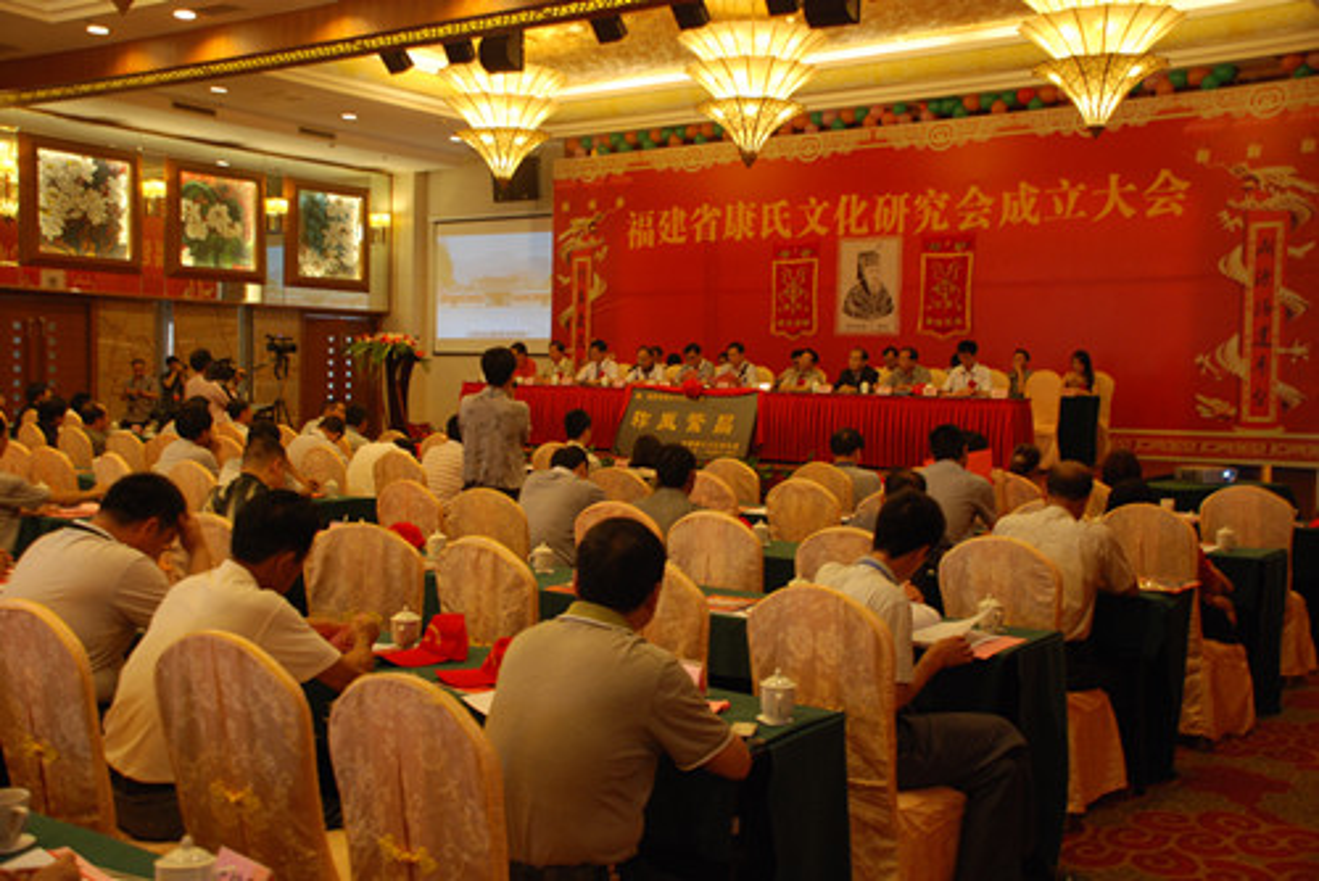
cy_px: 440
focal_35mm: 36
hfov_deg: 53.1
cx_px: 660
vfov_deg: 36.9
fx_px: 1320
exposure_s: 1/13
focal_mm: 24
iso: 400
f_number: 4
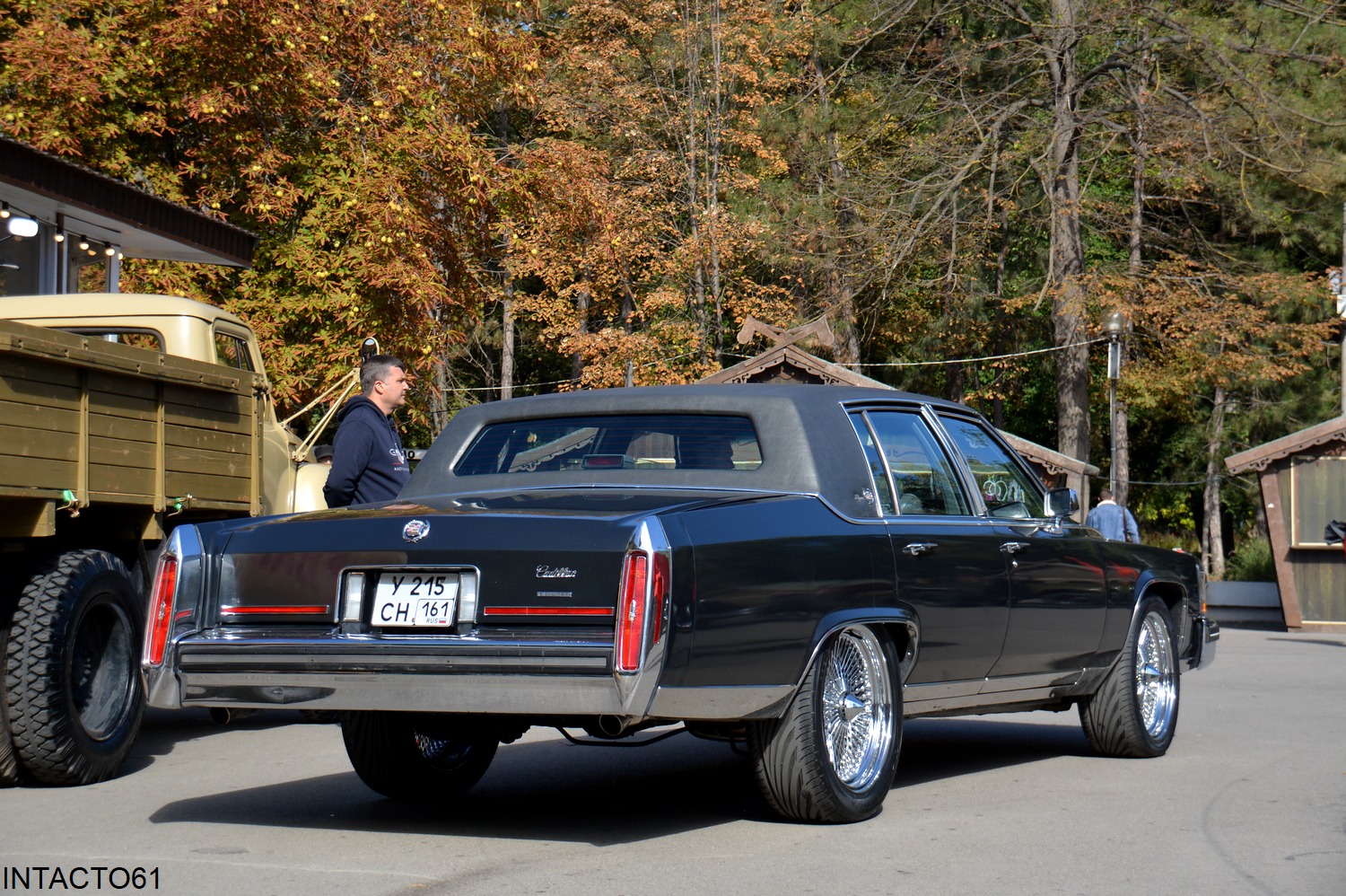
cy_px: 448
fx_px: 2466
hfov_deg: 30.5
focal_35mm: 66
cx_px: 673
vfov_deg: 20.6
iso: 400
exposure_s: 1/1250
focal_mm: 44
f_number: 5.6
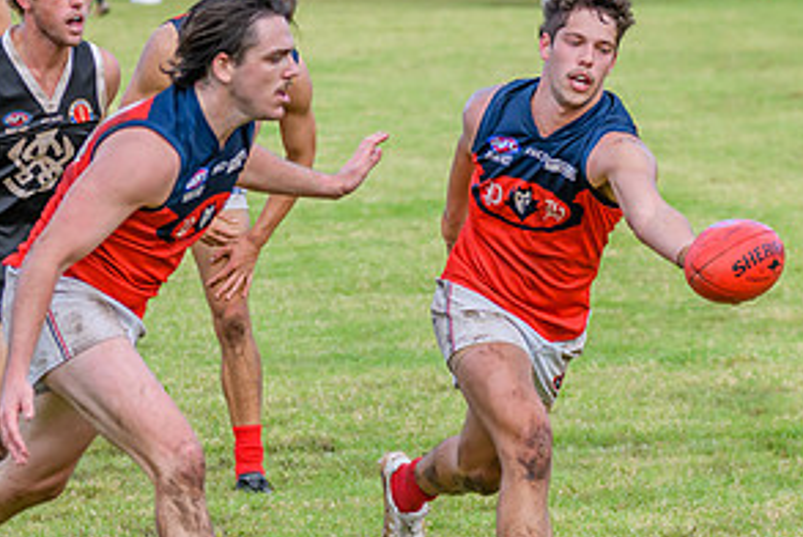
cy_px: 213
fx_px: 7323
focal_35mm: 328
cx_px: 327
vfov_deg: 4.2
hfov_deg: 6.3
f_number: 5
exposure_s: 1/2000
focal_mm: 150
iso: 1000
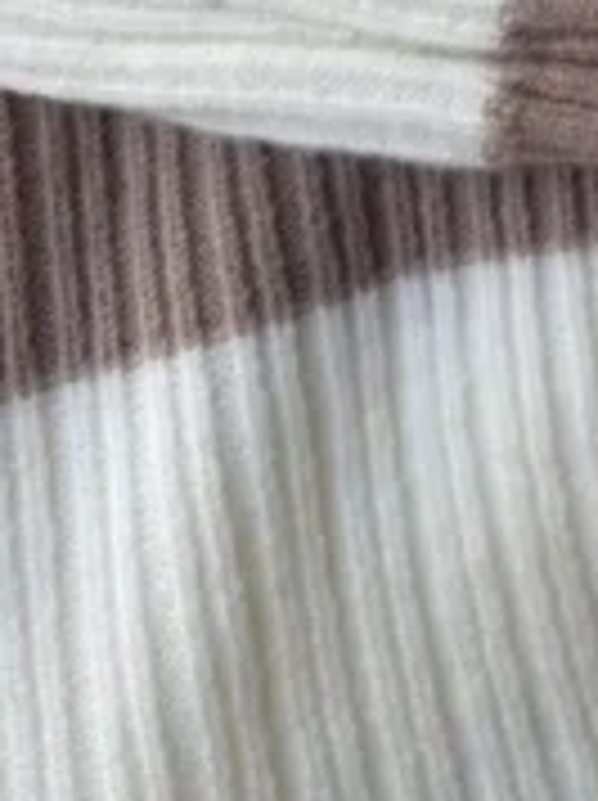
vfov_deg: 14.9
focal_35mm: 108
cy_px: -796
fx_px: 2494
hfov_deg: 12.5
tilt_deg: -85.6
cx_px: 1061
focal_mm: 6.76
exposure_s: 1/161
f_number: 1.78
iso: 64
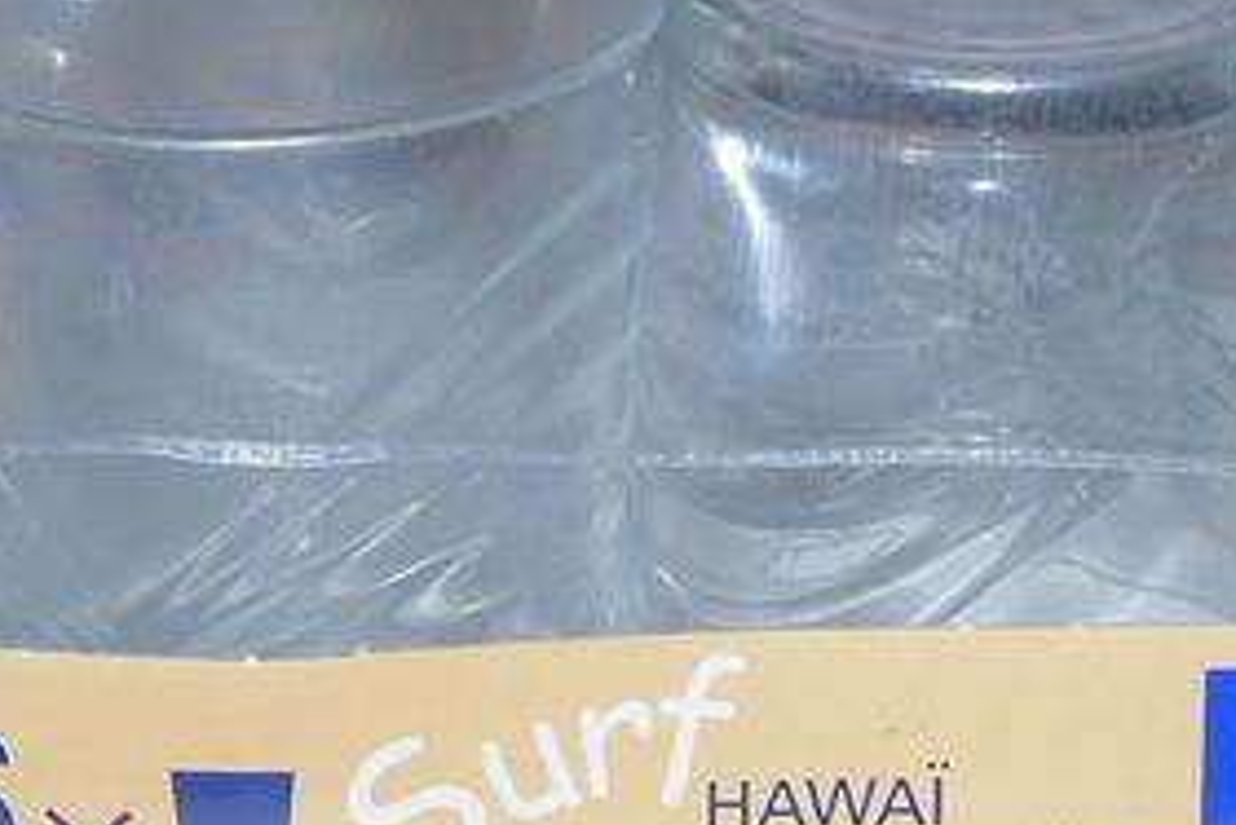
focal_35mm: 130
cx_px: 640
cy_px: -13
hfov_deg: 15.8
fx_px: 4465
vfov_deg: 10.5
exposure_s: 1/45
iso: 80
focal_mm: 6.3
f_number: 3.5
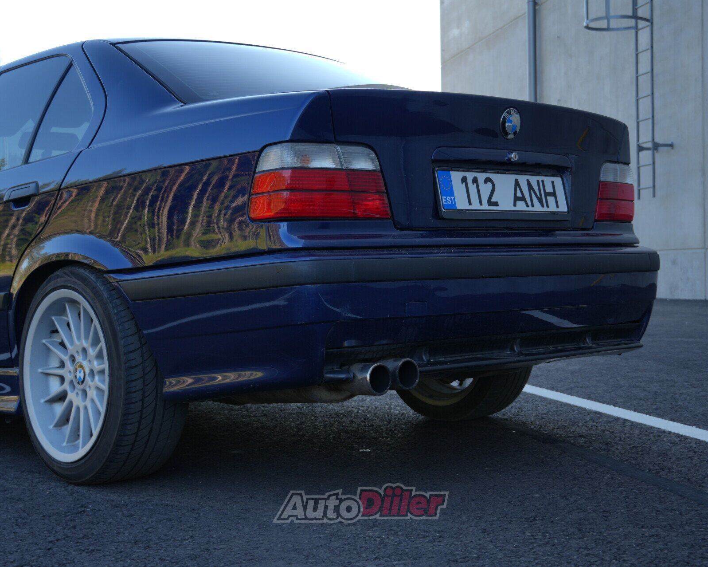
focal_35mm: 55
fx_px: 1153
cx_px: 361
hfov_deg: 34.1
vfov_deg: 27.6
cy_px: 279
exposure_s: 1/80
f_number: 4.5
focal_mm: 32
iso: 50
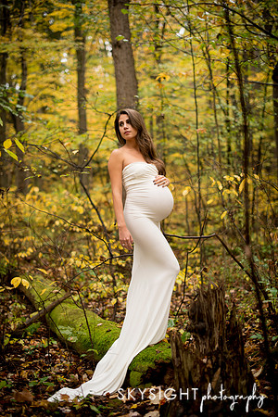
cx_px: 139
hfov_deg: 27.0
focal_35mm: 50
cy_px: 208
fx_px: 579
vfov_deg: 39.6
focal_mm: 50
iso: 640
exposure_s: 1/125
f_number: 2
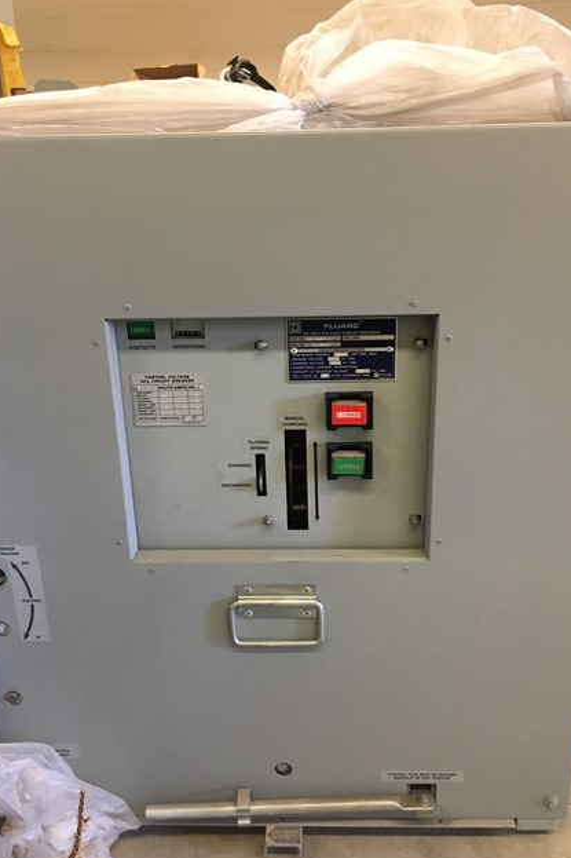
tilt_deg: -21.5
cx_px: 299
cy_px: 438
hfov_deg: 42.3
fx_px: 738
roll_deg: +2.5
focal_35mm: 31
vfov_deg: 60.3
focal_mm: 4.15
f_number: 2.2
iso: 200
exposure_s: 1/30
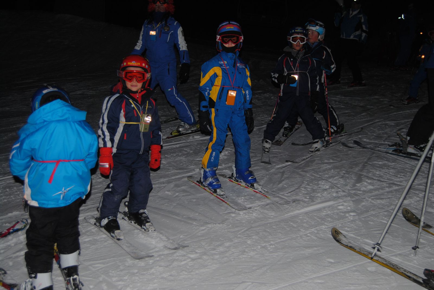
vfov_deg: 32.0
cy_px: 145
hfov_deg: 46.3
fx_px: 507
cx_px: 217
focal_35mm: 42
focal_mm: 28
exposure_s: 1/60
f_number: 4
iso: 200
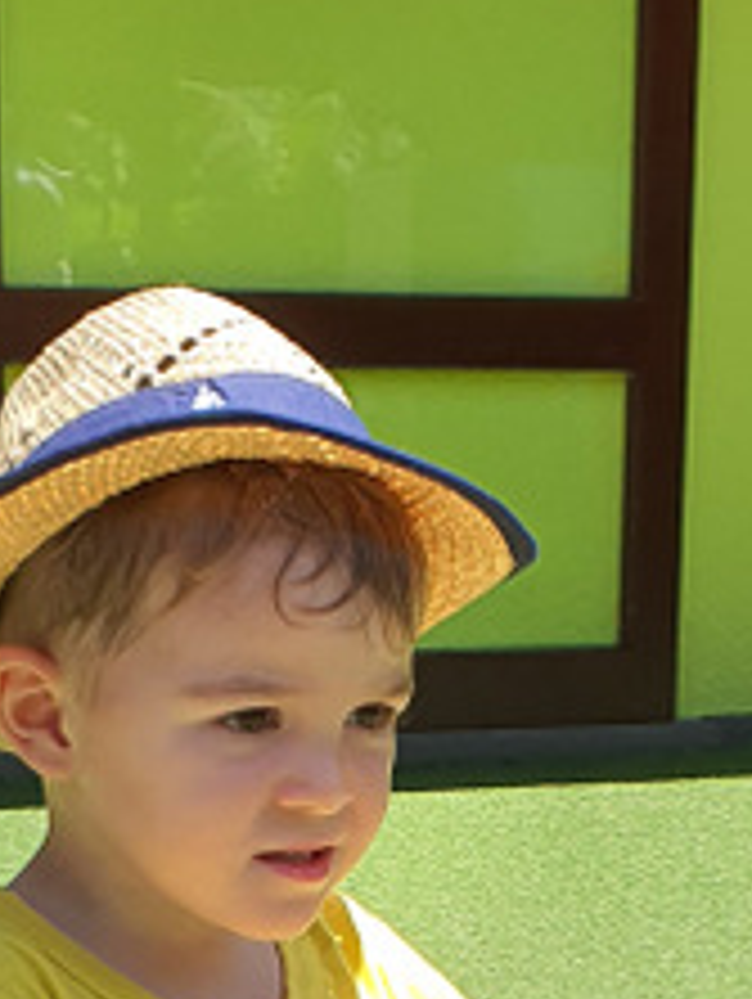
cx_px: 428
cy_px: 1400
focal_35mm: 117
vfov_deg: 15.7
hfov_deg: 12.7
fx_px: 3382
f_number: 2.4
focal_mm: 4.3
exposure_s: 1/912
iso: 50
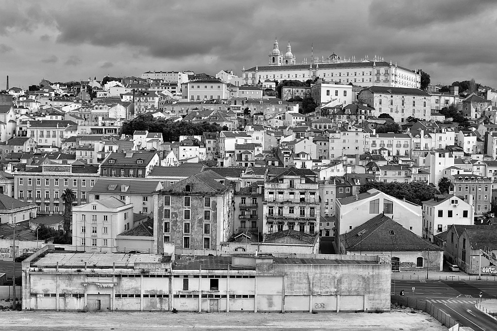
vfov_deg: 26.9
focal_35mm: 50
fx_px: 690
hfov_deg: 39.6
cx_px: 248
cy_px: 166
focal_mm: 50
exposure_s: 1/500
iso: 200
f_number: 10
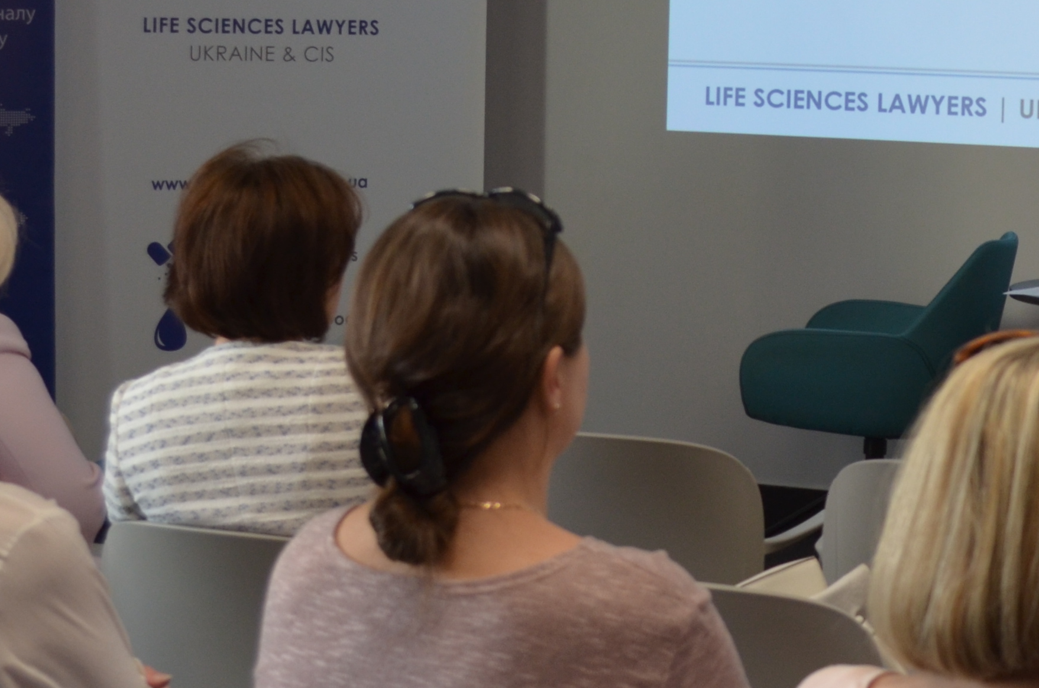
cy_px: 47
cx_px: 863
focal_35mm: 101
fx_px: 2908
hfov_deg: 20.0
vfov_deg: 13.4
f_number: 4
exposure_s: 1/50
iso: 400
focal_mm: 24
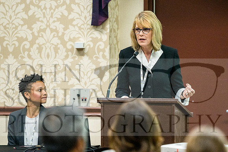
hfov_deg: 6.9
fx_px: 1900
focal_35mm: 300
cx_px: 114
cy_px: 76
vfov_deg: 4.6
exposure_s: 1/200
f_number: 3.5
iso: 3200
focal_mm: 200
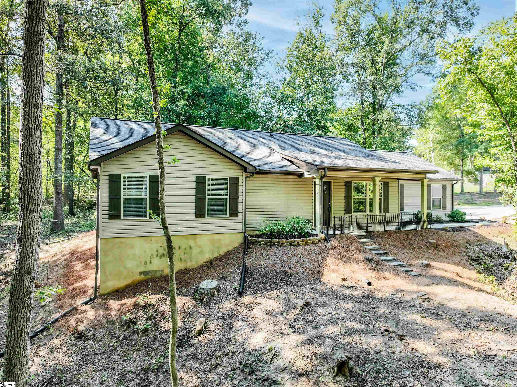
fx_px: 358
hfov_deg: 71.6
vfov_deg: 56.8
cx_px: 258
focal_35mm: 24
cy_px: 194
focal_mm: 12.29
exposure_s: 1/500
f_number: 2.8
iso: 400
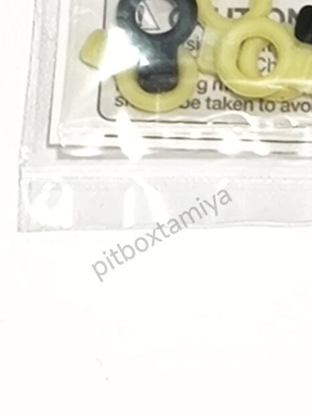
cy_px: -265
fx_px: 3582
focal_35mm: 298
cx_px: 434
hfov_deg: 5.0
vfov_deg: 6.5
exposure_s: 1/101
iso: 320
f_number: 1.9
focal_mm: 6.92
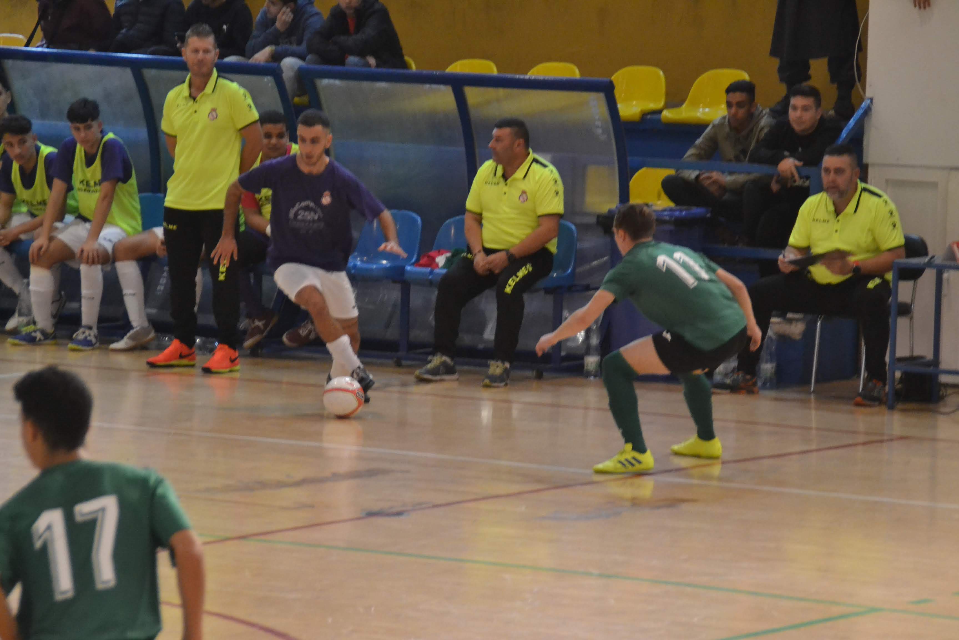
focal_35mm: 225
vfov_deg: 6.1
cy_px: 320
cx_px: 480
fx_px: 5993
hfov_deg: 9.1
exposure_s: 1/320
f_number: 6.3
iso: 3200
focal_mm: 150
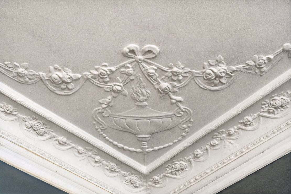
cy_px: 97
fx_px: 388
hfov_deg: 41.1
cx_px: 146
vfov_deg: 28.1
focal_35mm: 48
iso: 200
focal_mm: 32
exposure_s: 1/3.33
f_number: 8
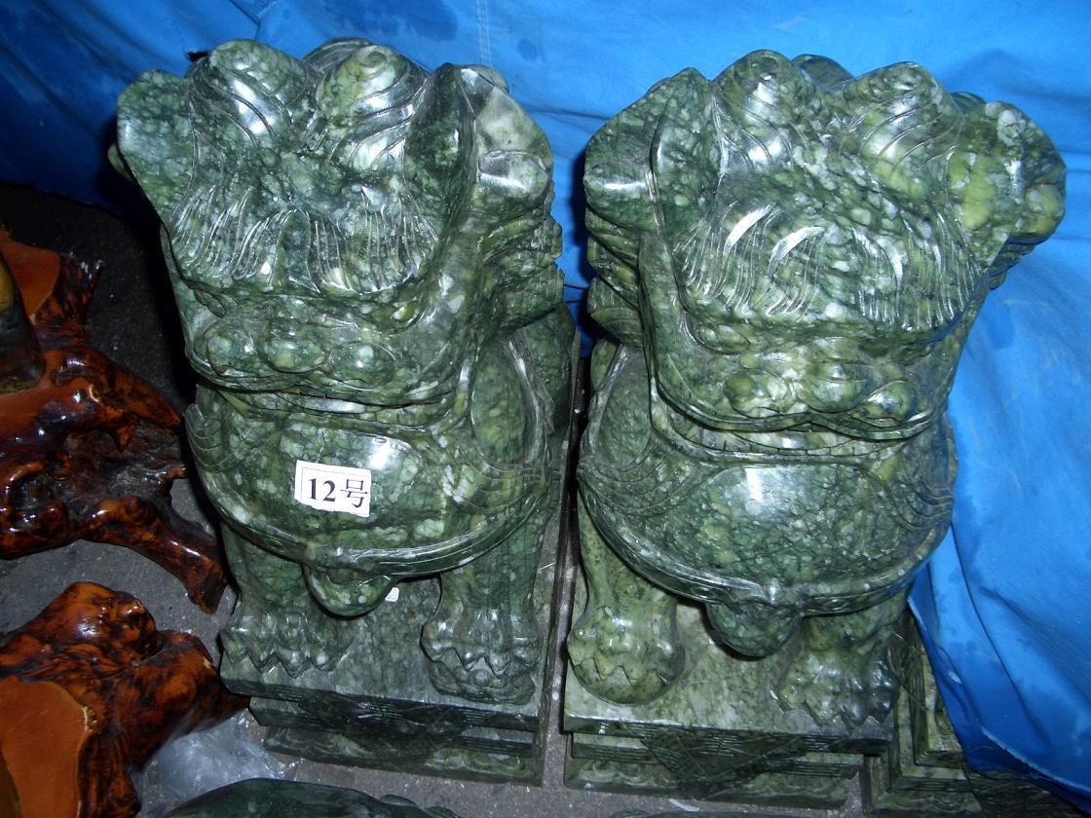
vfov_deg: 40.7
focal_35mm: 35
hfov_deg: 52.6
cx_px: 546
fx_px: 1103
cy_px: 409
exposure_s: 1/60
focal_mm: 5.8
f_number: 2.6
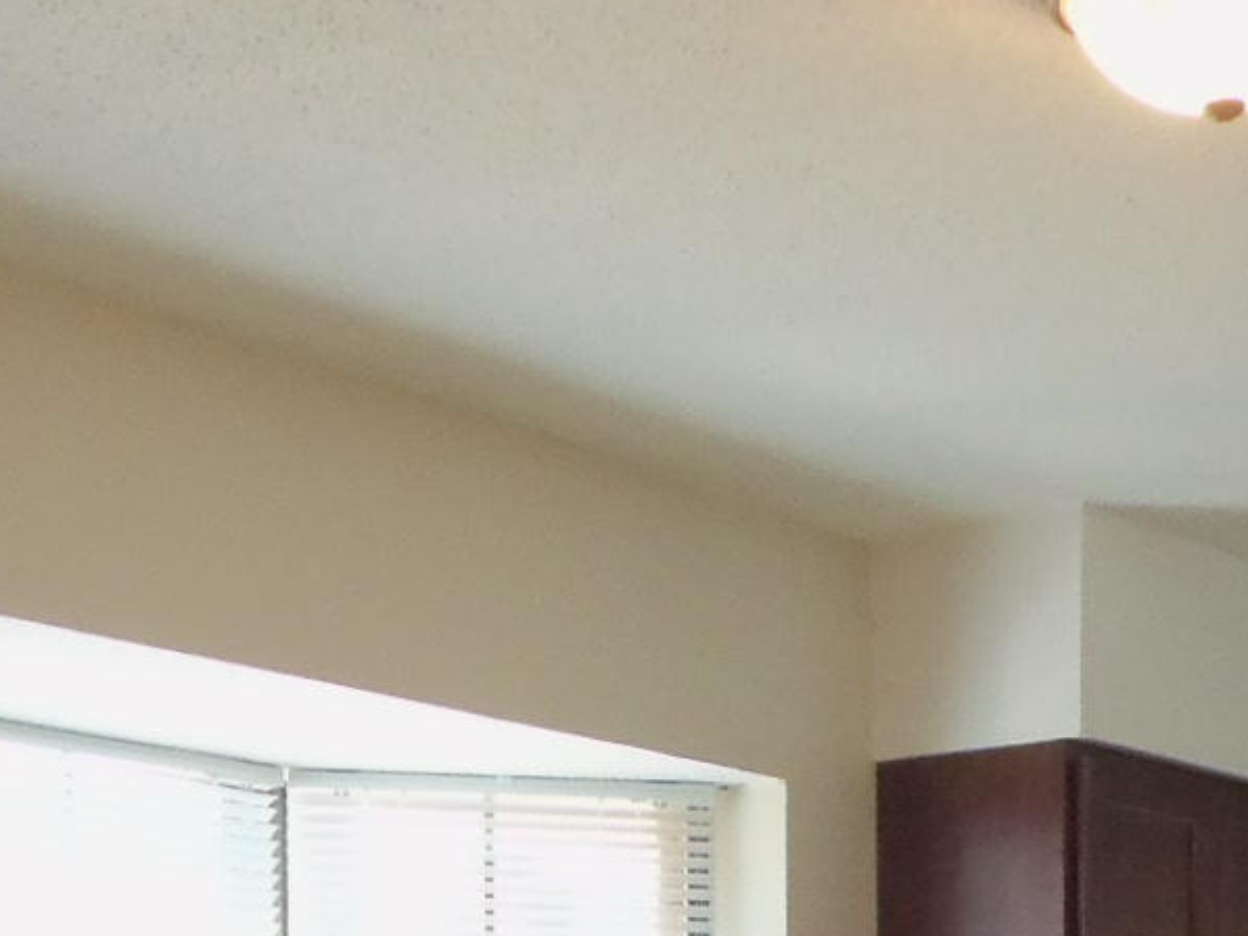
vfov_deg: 14.2
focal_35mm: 96
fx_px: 3462
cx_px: 610
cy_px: 1498
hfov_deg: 20.4
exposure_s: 1/60
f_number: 3.3
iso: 200
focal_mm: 5.1
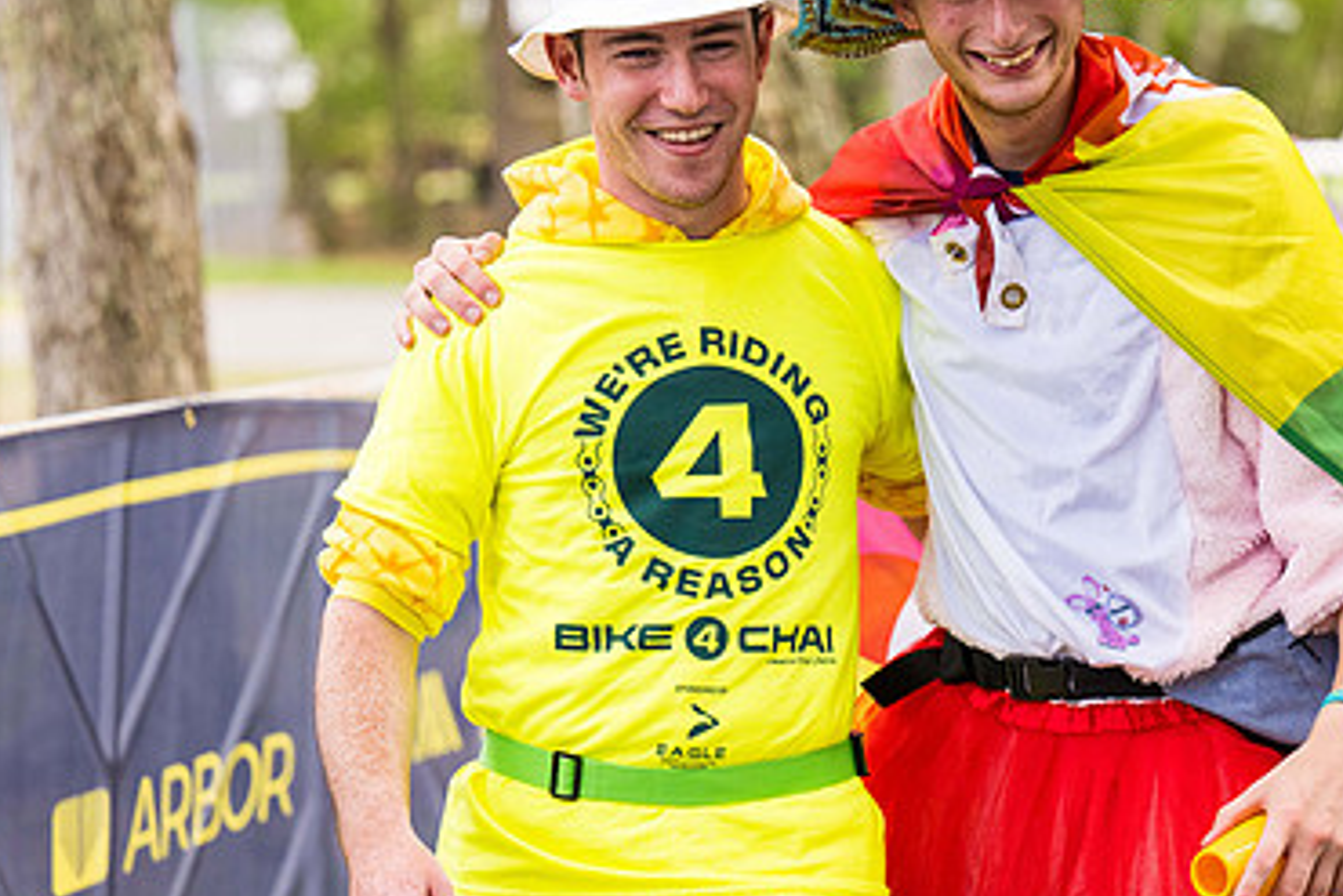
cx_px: 799
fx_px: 4851
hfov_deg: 15.8
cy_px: 368
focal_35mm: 130
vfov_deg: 10.6
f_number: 2.8
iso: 900
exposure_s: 1/1250
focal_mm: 83
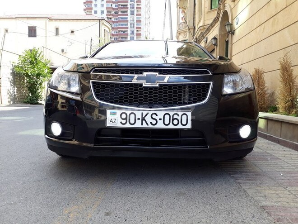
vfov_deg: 51.4
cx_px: 149
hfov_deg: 65.3
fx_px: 232
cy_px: 112
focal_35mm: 27
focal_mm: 3.6
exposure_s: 1/319
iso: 40
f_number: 1.9
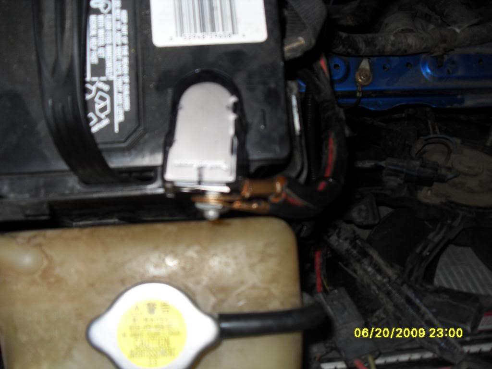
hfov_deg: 54.0
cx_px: 246
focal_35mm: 34
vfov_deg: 41.8
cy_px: 184
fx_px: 483
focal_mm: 6.3
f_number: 2.8
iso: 100
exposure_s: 1/45
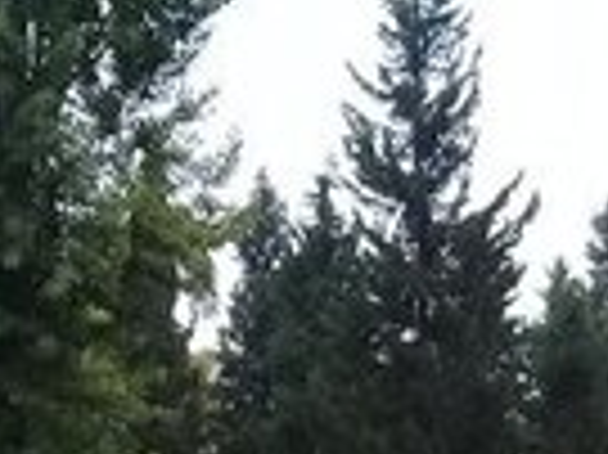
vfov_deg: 8.8
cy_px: 1099
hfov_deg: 12.6
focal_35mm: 152
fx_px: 2667
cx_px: 761
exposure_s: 1/150
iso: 50
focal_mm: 3.3
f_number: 2.2
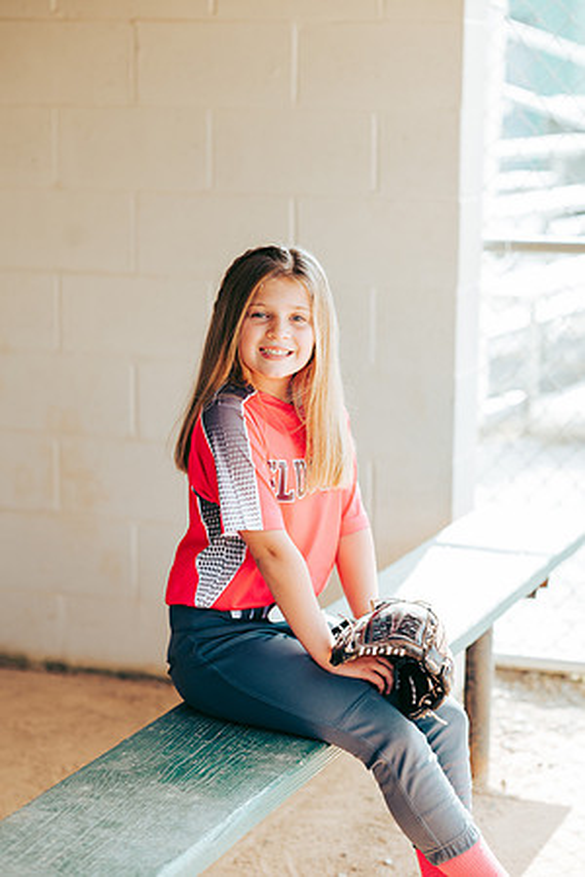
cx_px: 292
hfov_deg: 16.1
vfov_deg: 23.9
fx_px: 2072
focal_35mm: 85
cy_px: 438
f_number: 2.8
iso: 160
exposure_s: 1/320
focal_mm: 85
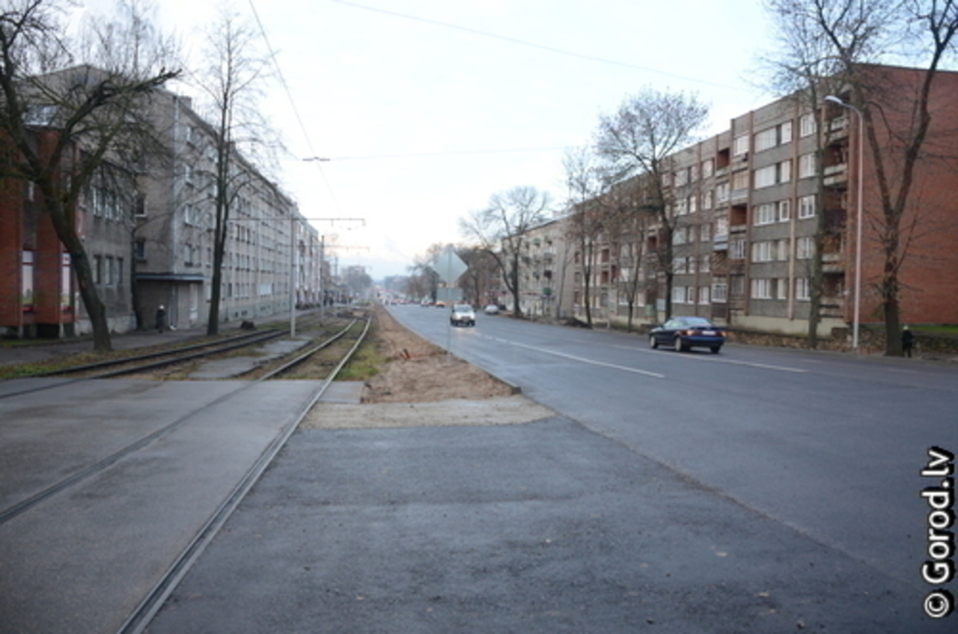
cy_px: 317
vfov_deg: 47.7
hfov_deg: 67.5
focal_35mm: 27
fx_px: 717
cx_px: 479
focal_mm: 18
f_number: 3.5
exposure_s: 1/125
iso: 500
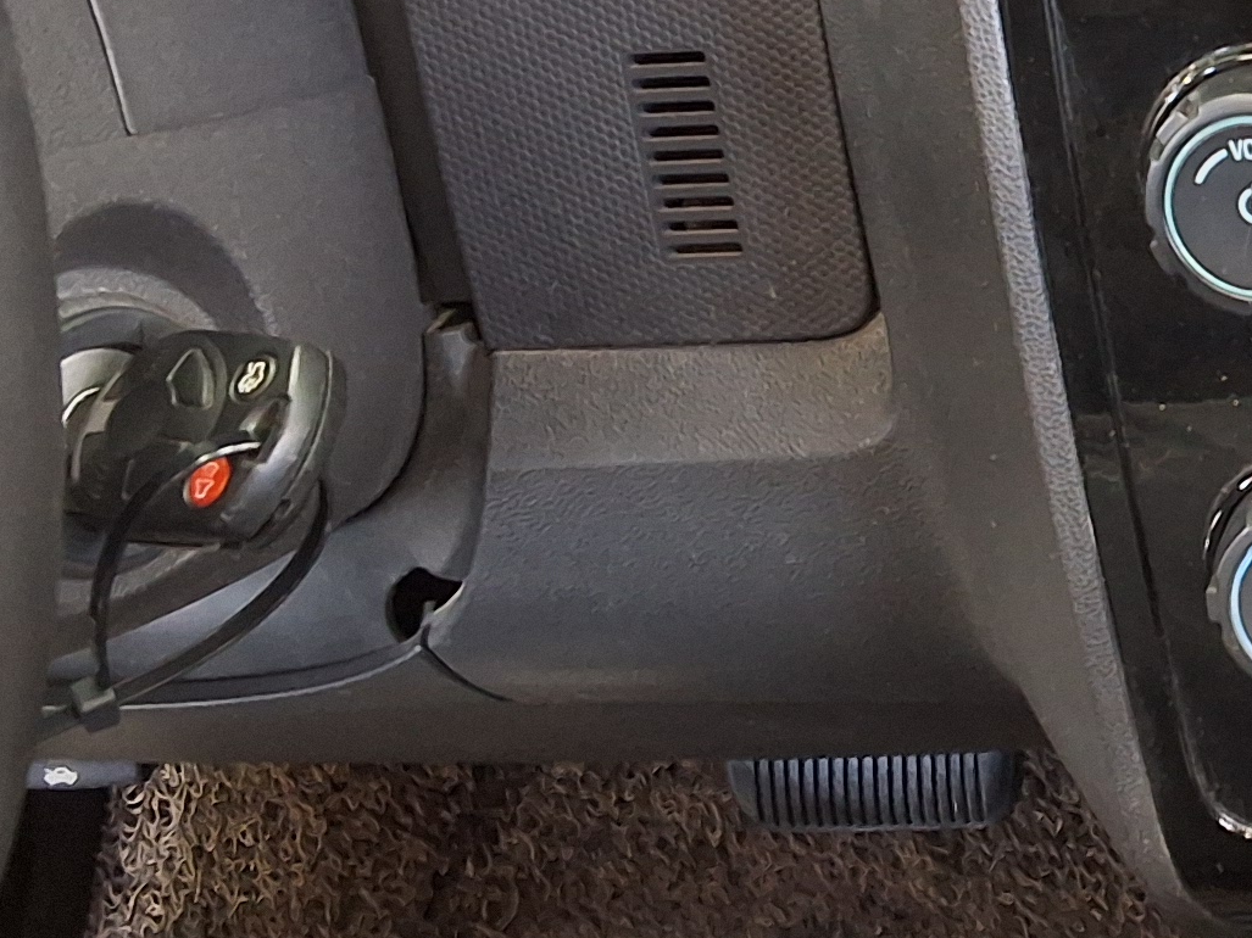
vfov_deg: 16.4
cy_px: 107
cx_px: 1595
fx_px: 3219
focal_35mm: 89
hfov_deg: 20.3
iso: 250
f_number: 1.9
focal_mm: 2.91
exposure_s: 1/24
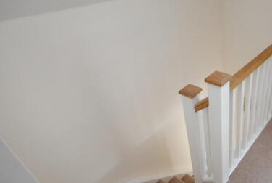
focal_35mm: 26
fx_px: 197
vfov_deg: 49.7
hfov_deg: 64.0
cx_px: 213
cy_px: 95
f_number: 4
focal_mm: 10
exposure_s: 1/20
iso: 400
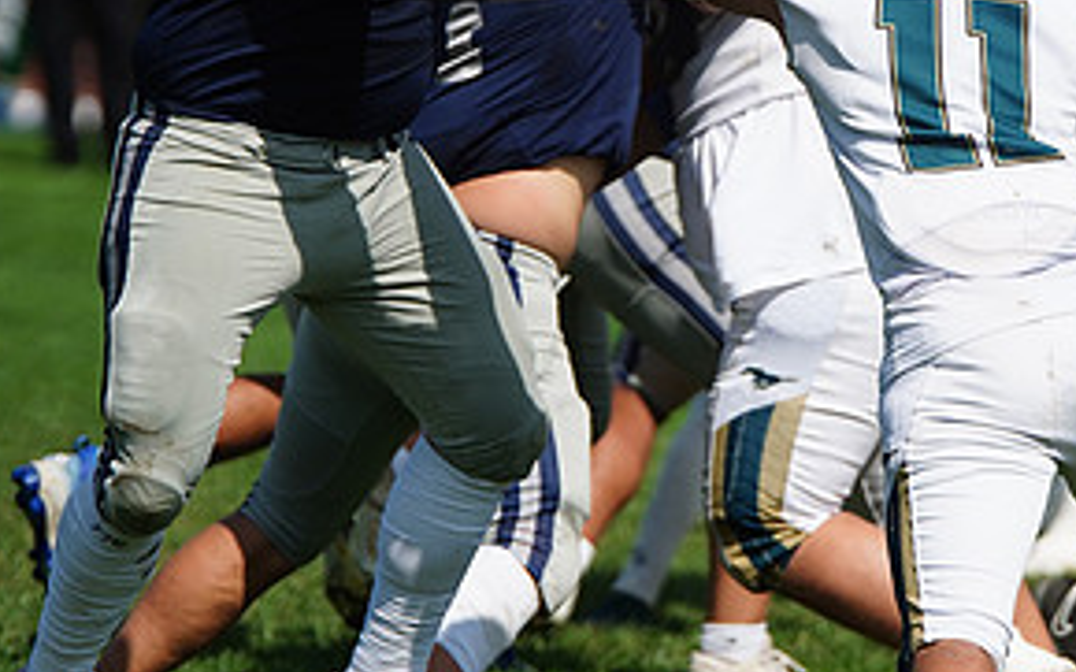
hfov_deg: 4.0
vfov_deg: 2.5
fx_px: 15595
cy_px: 139
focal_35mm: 532
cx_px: 783
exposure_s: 1/8000
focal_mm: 261
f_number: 2.8
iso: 400
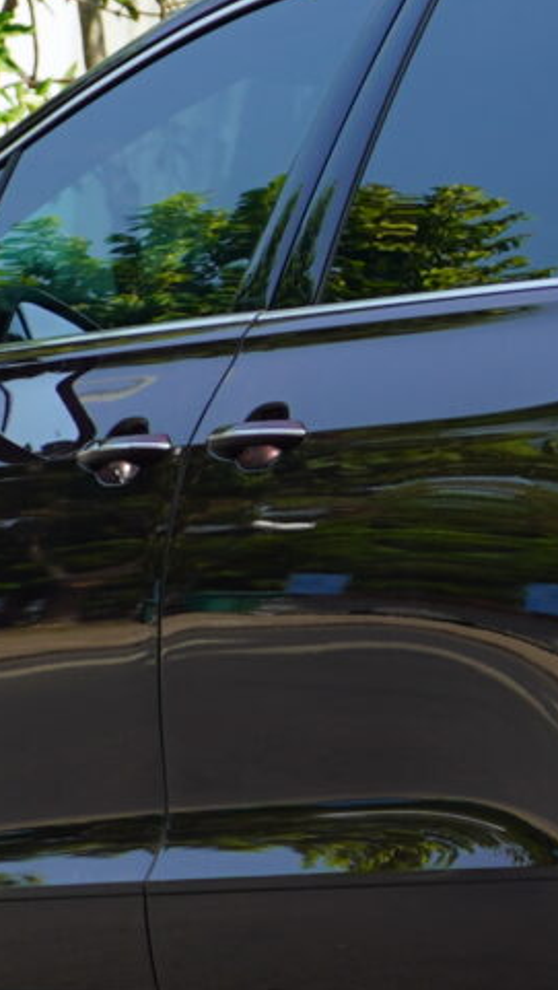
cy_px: 1
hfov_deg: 3.1
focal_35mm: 390
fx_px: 10246
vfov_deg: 5.5
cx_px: 1503
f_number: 5.6
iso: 100
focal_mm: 70
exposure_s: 1/125
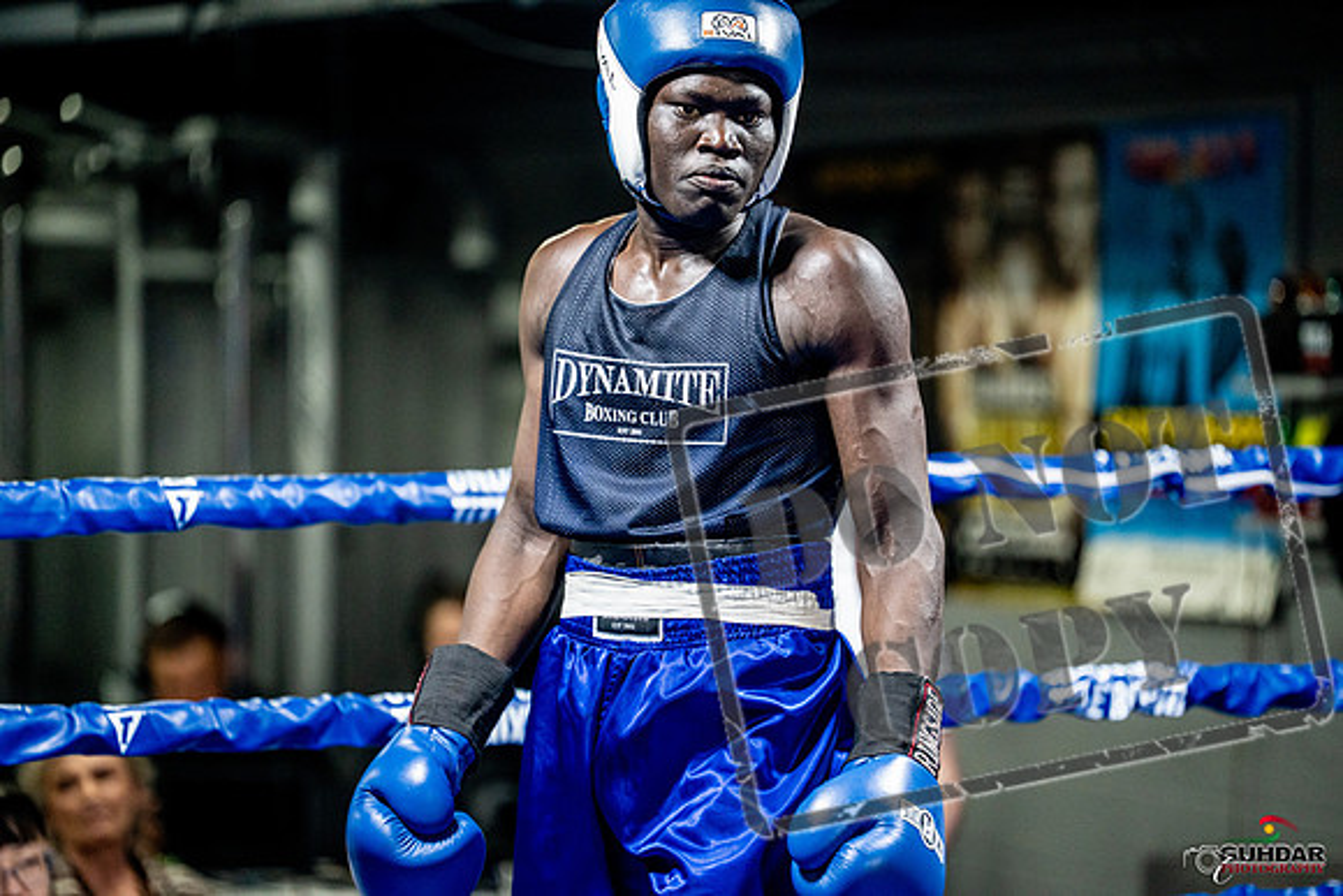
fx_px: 5597
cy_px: 448
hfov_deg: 13.7
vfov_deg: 9.2
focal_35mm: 150
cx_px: 672
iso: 4000
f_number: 2
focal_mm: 150
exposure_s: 1/800
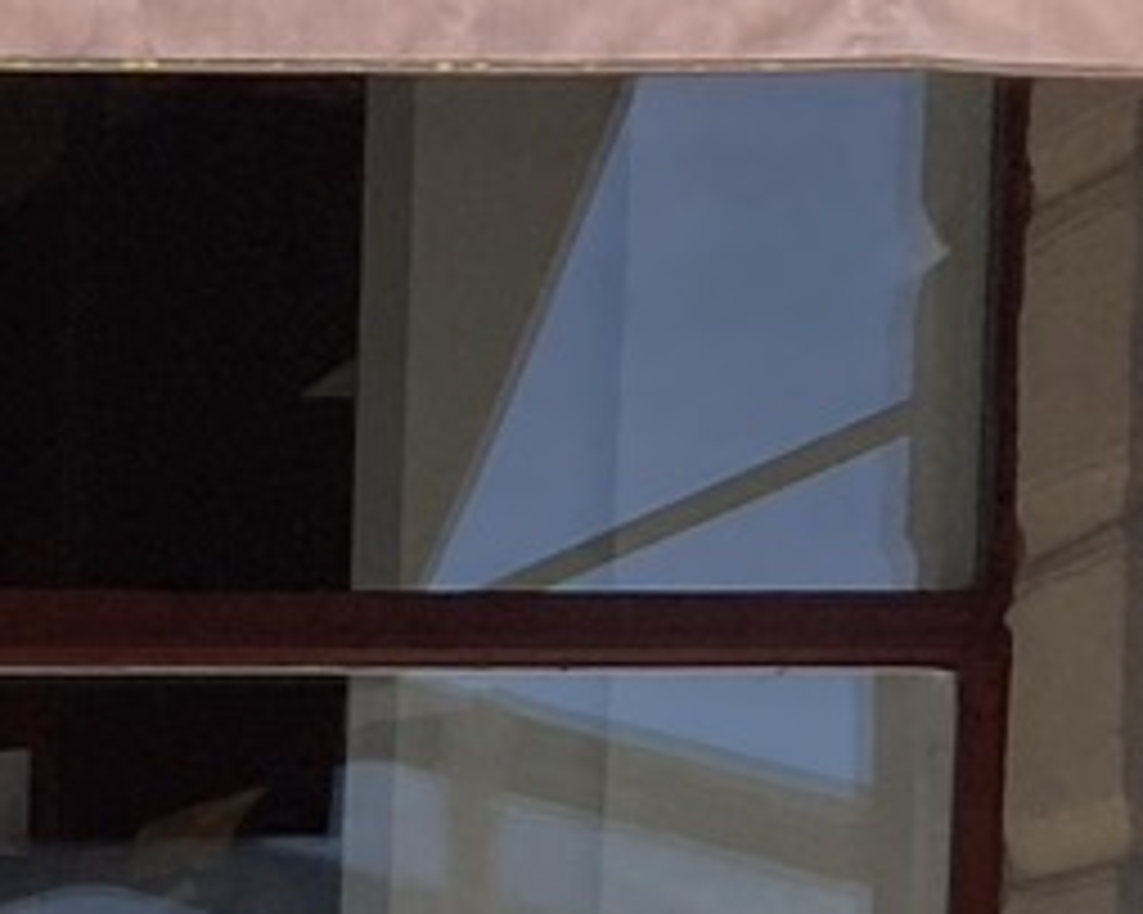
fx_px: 5410
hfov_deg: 9.4
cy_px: 2449
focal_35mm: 160
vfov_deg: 8.5
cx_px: -2349
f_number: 1.8
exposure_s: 1/2890
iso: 32
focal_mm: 4.25
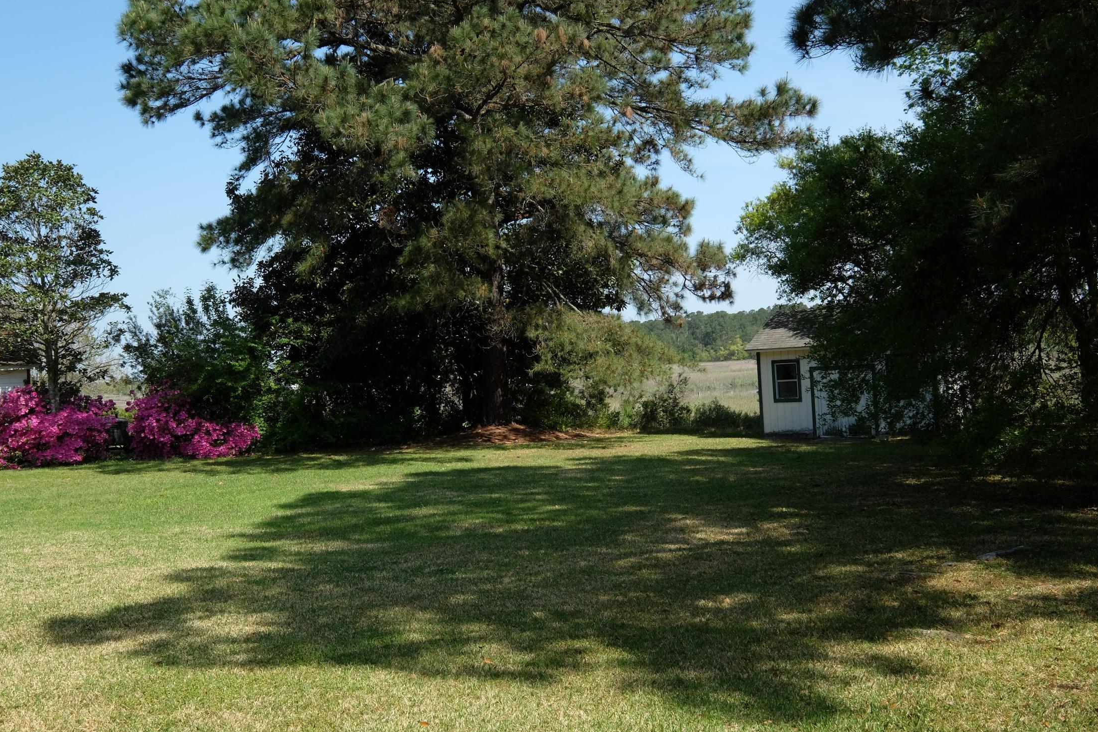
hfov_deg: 51.9
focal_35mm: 37
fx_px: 1128
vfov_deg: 35.9
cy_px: 358
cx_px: 547
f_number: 11
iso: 200
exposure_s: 1/120
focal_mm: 24
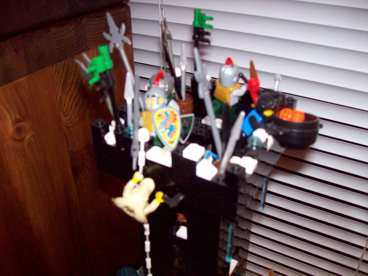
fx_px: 383
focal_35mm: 36
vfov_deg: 39.6
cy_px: 138
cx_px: 184
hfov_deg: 51.4
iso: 140
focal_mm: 6
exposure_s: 1/64
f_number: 2.7
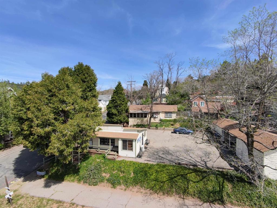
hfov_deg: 94.5
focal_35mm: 16
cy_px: 104
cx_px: 138
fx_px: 128
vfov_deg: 78.1
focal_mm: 16
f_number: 2.55
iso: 103
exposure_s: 1/1427
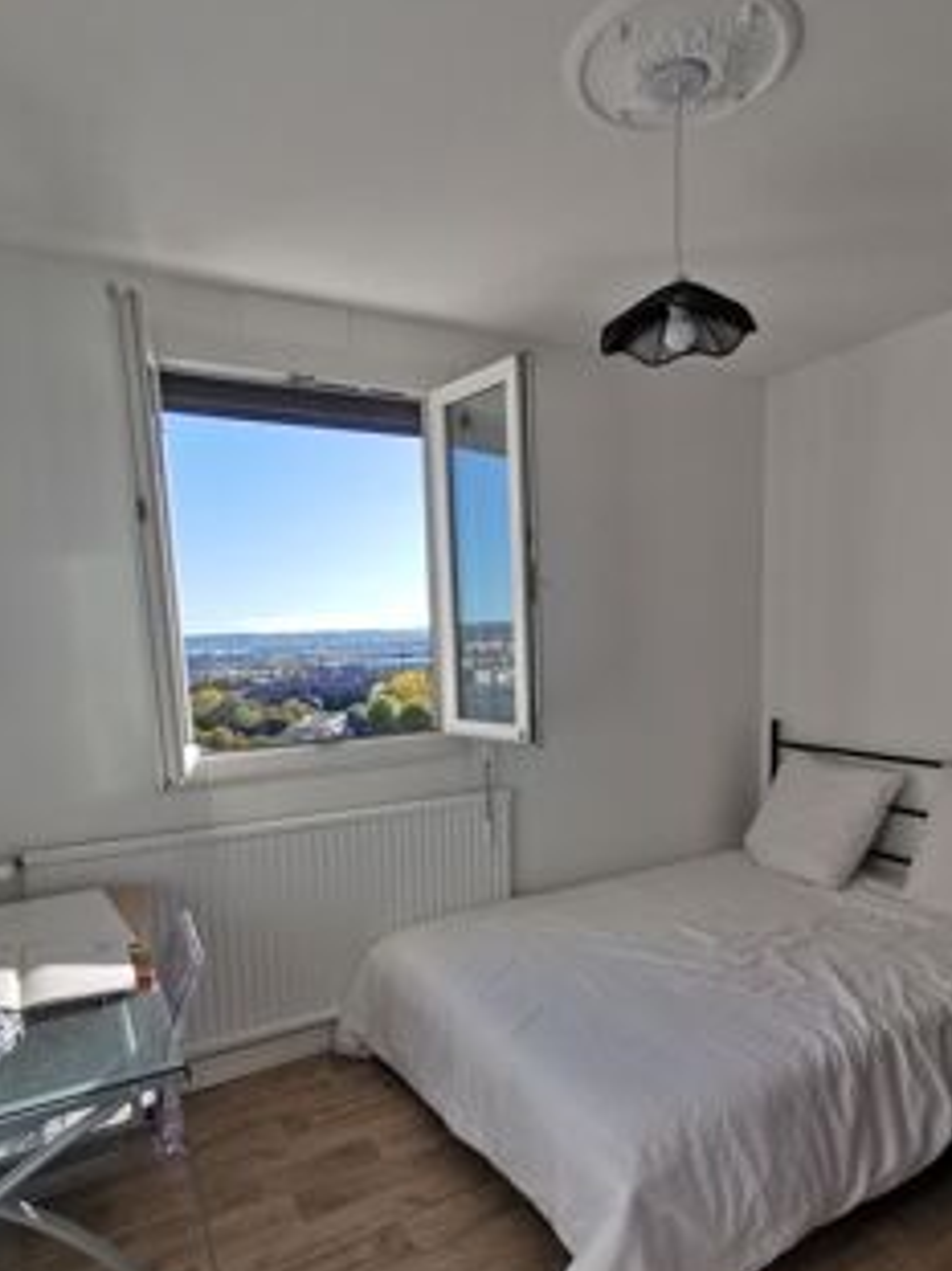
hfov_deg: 61.0
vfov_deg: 75.6
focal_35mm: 22
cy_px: 758
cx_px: 511
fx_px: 807
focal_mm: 2.35
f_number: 2.2
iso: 50
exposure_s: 1/473
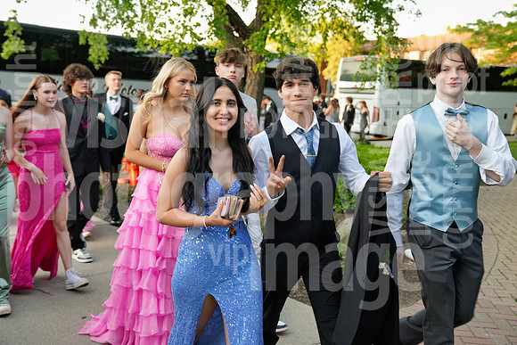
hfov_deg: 48.4
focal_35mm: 40
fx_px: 575
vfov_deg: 33.4
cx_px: 258
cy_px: 172
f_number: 3.5
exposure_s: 1/125
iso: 250
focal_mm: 40
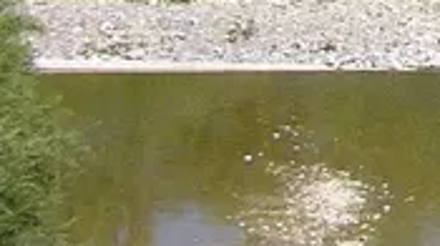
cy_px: -402
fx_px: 3054
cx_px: 1411
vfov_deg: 4.5
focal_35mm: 262
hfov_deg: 7.2
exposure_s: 1/159
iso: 50
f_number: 6.3
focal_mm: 8.9
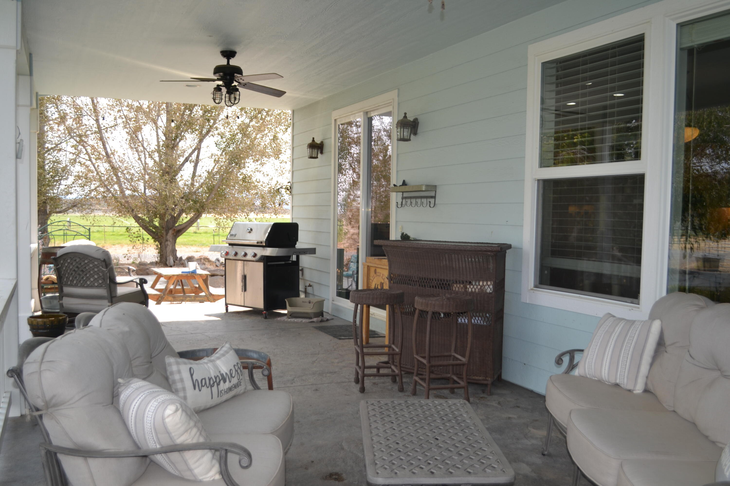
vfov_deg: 36.9
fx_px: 730
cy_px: 243
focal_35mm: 36
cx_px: 365
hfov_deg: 53.1
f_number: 4
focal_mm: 24
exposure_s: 1/200
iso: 100
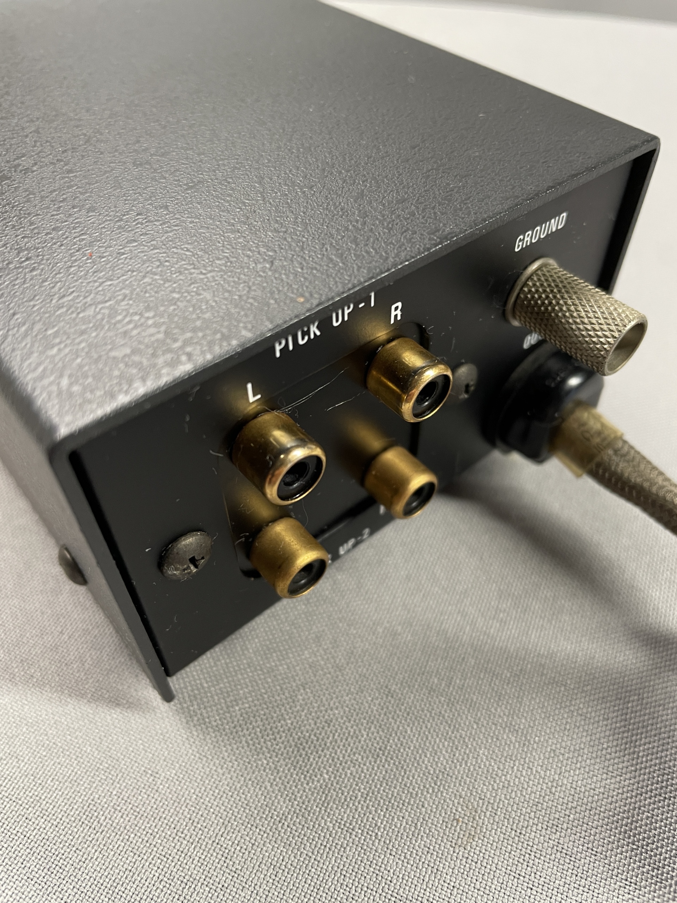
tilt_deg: -48.4
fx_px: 678
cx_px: 338
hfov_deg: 53.1
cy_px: 452
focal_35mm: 26
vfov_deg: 67.3
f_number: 1.6
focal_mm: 4.2
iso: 125
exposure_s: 1/50
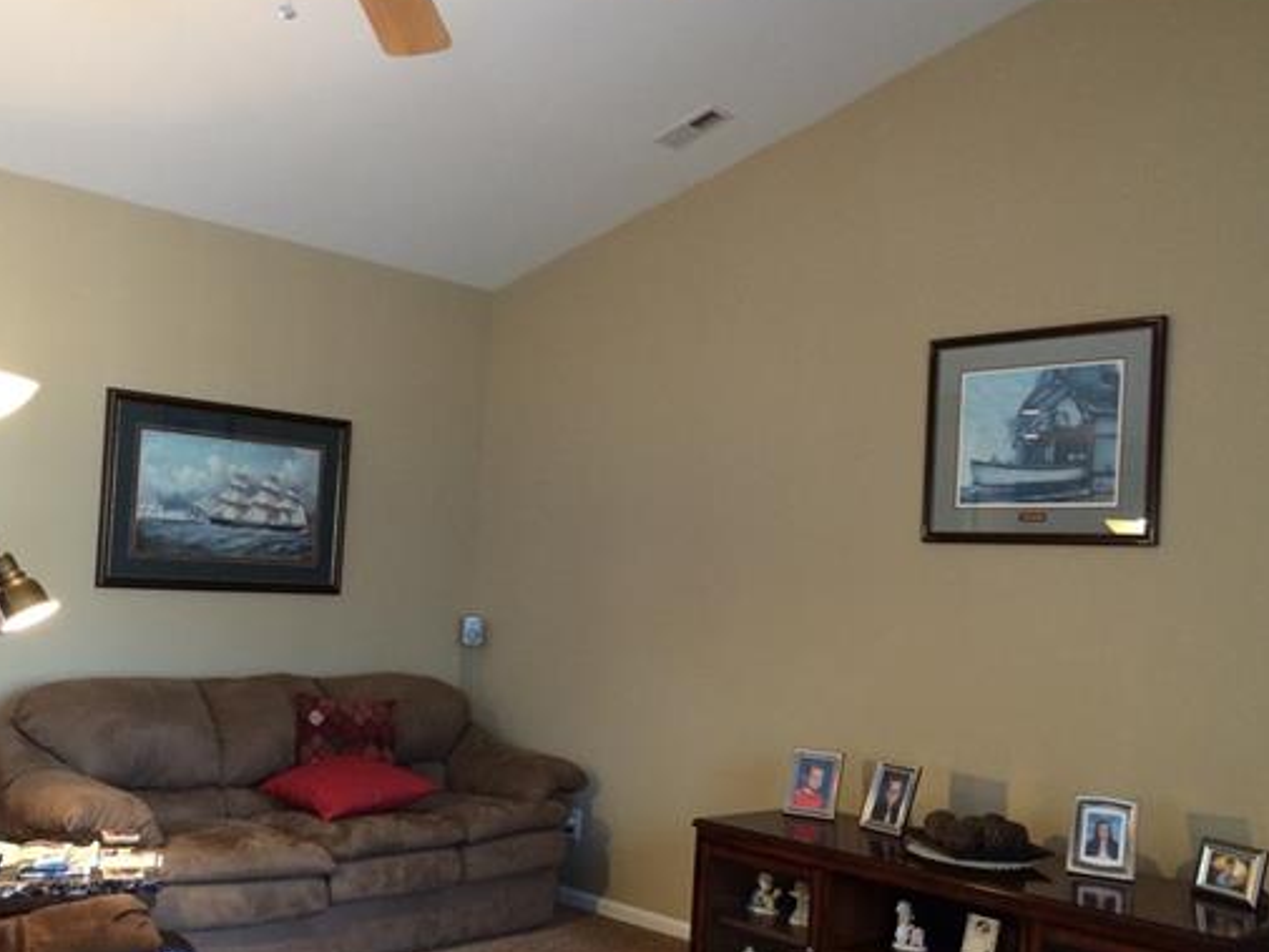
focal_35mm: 38
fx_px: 1393
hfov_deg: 48.9
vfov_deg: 37.6
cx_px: 573
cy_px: 565
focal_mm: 4.12
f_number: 2.2
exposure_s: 1/30
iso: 200
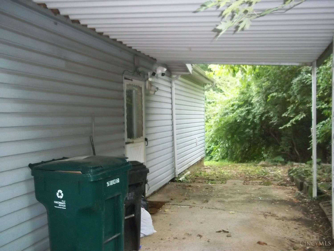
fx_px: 347
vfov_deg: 39.7
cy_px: 126
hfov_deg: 51.4
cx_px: 167
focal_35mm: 36
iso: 400
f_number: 3.1
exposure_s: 1/30
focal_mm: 6.5
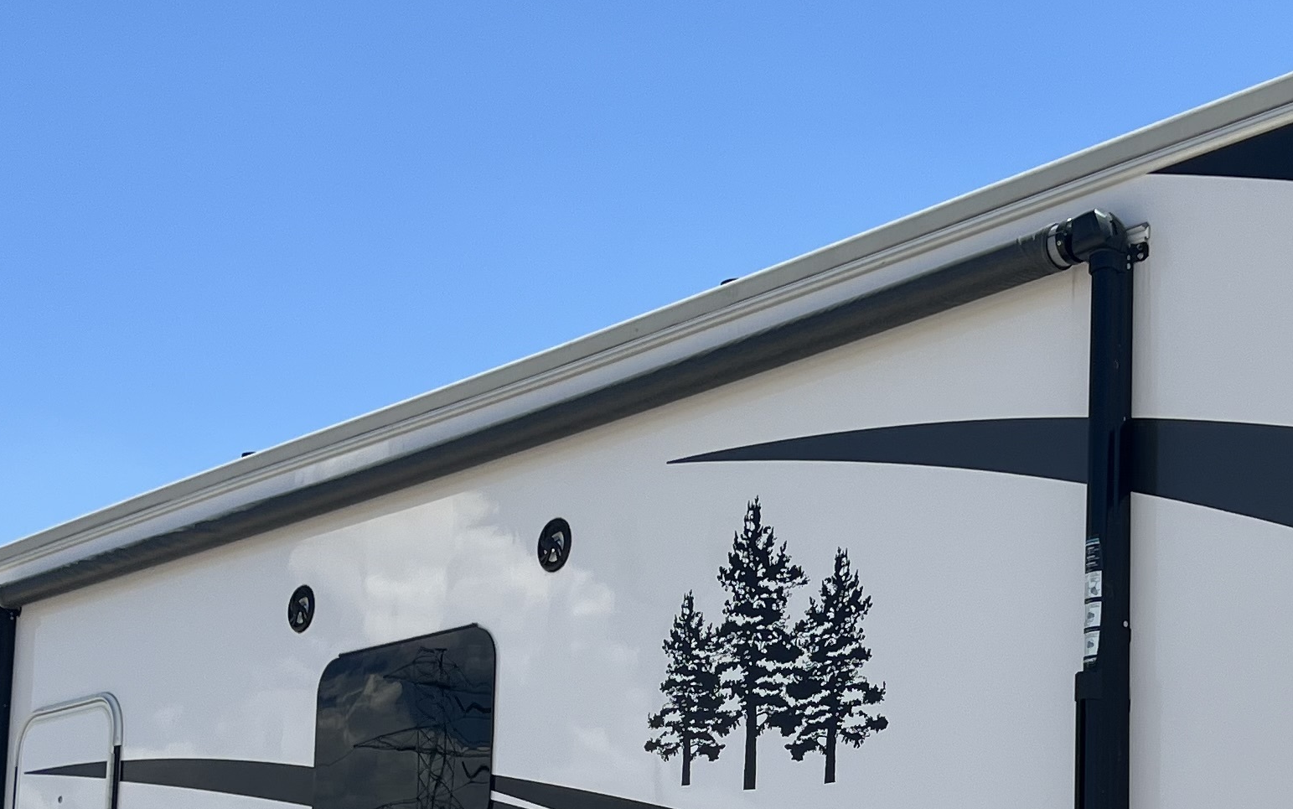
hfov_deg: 28.5
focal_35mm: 72
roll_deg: -1.8
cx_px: 772
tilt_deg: +5.1
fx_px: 2538
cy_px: 815
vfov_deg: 17.7
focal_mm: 5.7
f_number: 1.5
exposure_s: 1/4630
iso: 50
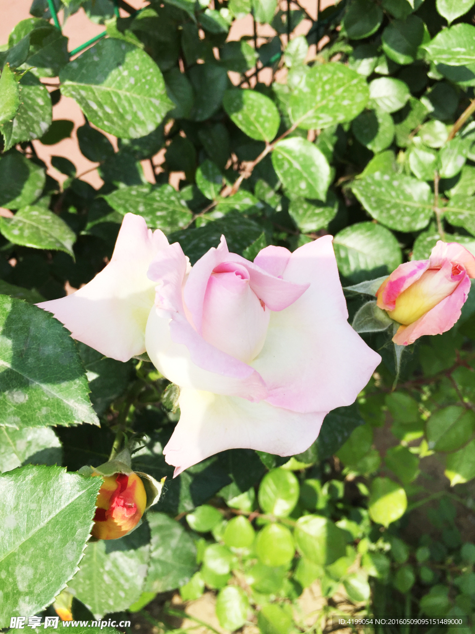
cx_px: 238
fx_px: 531
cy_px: 317
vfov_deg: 61.7
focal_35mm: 29
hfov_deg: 48.2
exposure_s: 1/1364
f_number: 2.2
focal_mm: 4.15
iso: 32
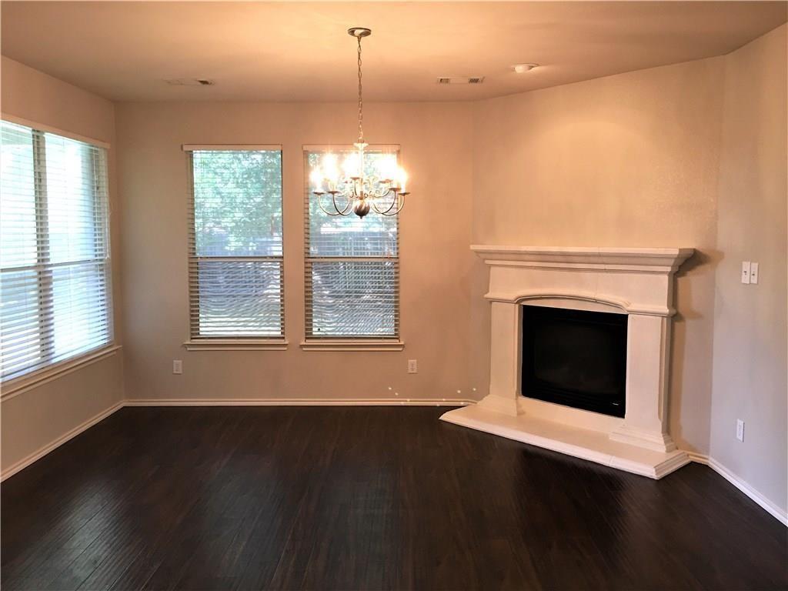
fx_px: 660
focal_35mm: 29
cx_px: 394
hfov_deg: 61.7
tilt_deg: -2.6
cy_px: 296
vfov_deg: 48.2
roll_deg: -0.1
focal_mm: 4.15
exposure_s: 1/15
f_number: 2.2
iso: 40
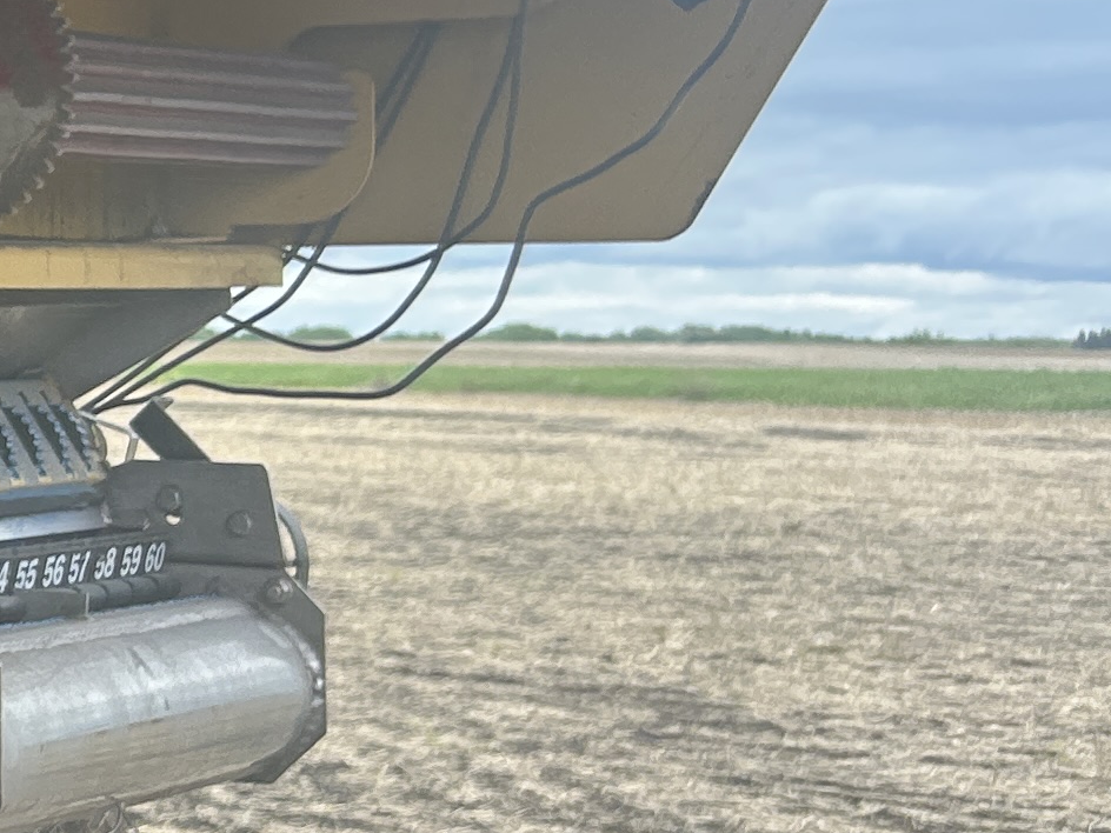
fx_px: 3563
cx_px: -1073
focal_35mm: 111
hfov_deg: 14.7
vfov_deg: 13.3
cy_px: 225
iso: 50
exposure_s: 1/604
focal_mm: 5.7
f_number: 1.5
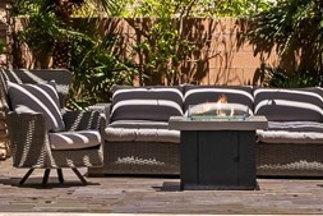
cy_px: 22
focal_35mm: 180
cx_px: 225
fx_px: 1616
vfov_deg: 7.6
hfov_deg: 11.4
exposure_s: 1/8000
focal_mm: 28
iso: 400
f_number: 8
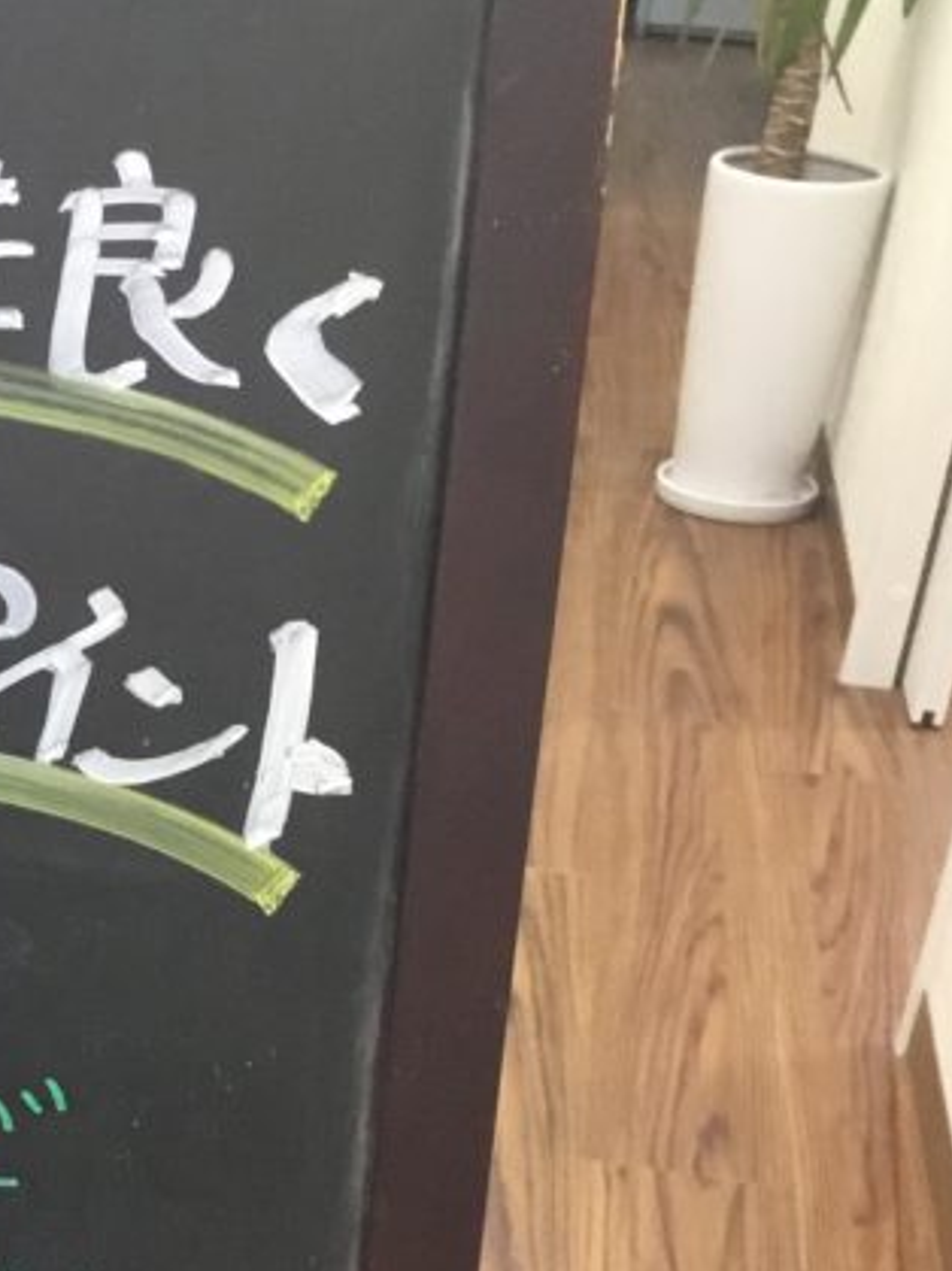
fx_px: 2715
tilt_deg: -32.4
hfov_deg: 18.9
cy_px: 1147
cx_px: -164
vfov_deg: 25.5
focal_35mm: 74
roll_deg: -1.2
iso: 200
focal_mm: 3.3
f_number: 2.4
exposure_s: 1/30
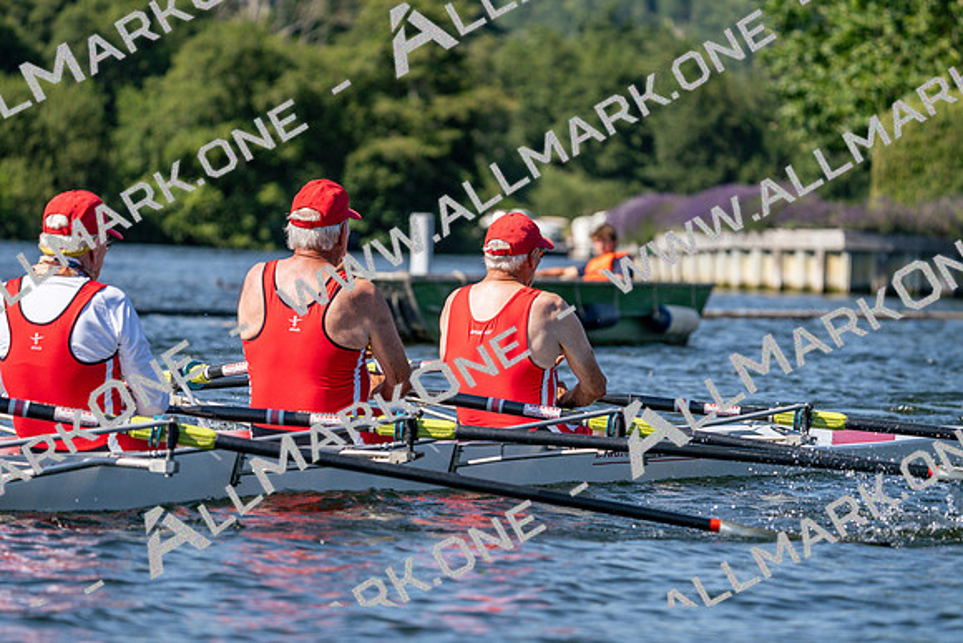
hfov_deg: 8.5
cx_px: 482
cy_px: 322
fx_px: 6501
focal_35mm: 243
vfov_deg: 5.7
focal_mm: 243
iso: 250
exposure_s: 1/1600
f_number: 5.6
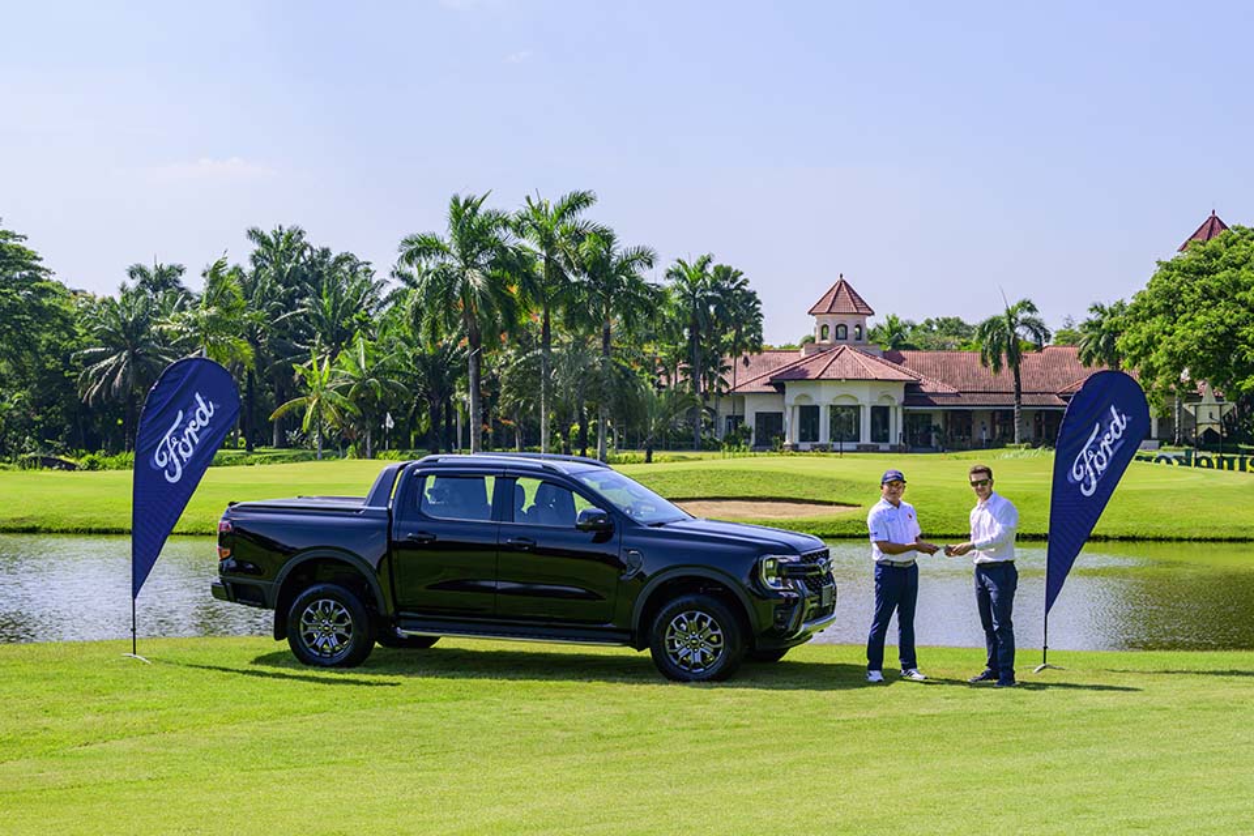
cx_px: 627
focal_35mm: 70
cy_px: 418
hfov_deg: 28.8
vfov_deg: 19.5
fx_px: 2438
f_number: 9
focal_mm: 70
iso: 250
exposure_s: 1/500
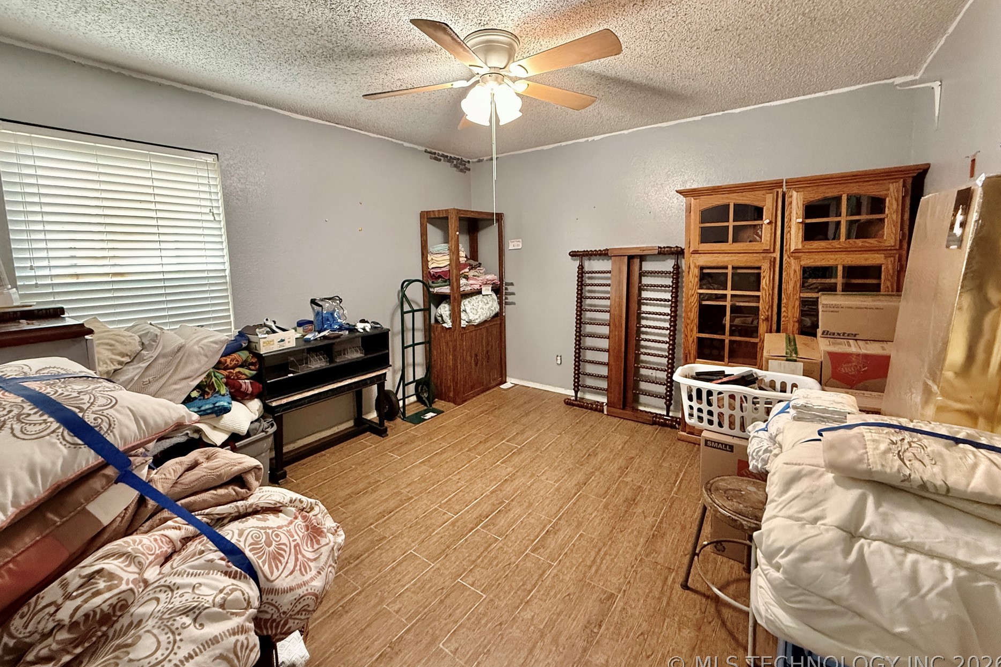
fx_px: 417
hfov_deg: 100.4
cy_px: 296
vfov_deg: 77.1
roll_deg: +1.1
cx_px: 498
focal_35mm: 15
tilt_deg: -4.9
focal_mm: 2.22
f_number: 2.2
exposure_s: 1/60
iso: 640
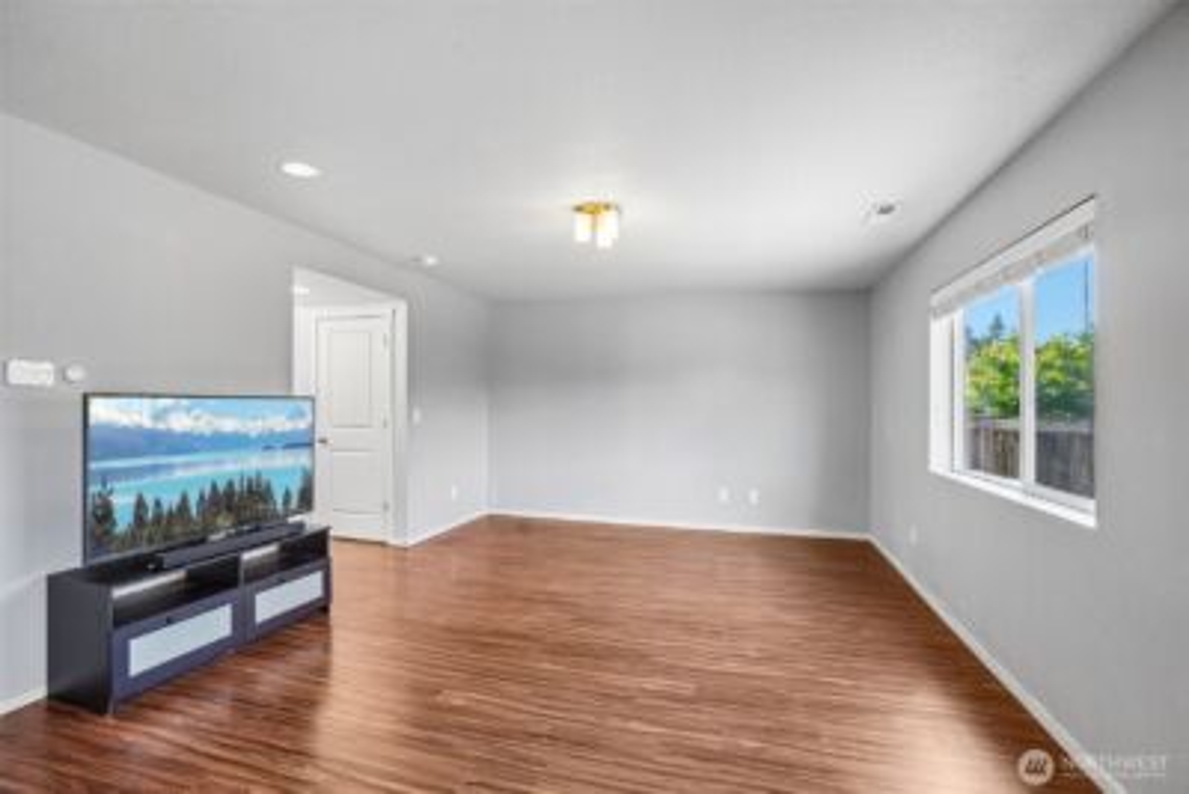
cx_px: 594
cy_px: 397
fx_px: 529
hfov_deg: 96.7
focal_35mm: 16
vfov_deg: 73.8
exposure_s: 1/15
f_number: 8
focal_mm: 16
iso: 400
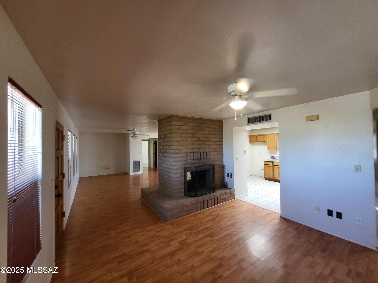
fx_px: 142
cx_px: 189
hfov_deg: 106.2
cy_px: 142
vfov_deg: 89.9
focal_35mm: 13
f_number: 2.2
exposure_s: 1/60
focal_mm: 1.74
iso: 320
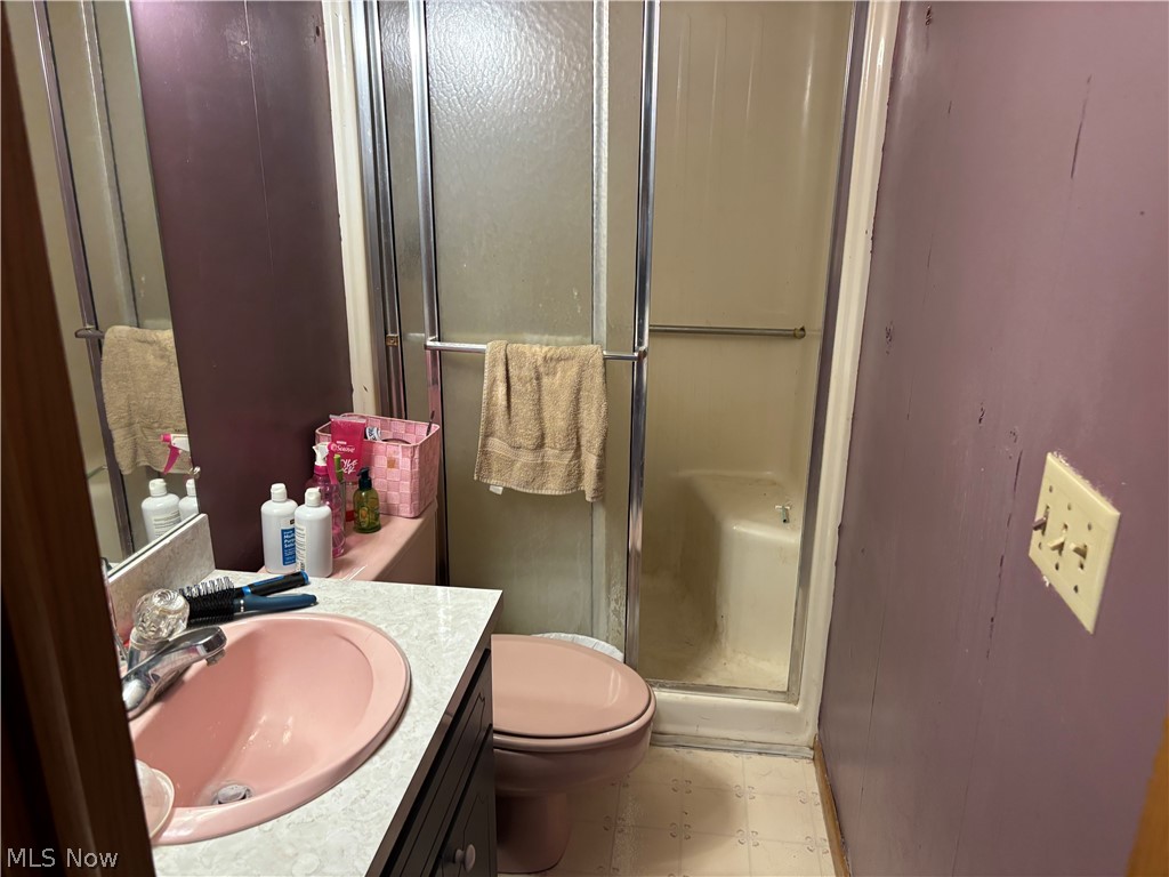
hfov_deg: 67.3
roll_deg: -0.8
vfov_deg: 53.1
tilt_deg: -17.2
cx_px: 584
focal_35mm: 26
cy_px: 438
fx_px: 878
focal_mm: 5.96
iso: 250
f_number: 1.6
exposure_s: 1/60
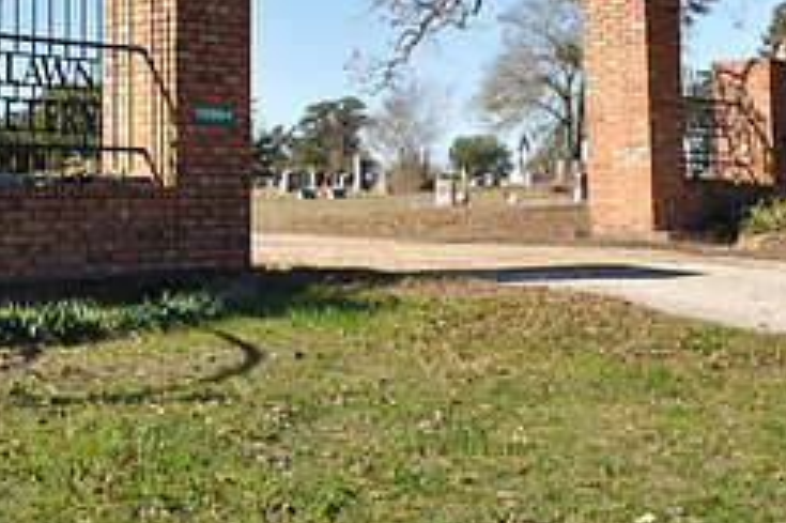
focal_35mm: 71
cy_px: 47
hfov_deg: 28.5
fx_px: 1549
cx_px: 350
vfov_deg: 18.8
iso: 200
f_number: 8
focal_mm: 20
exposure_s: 1/250
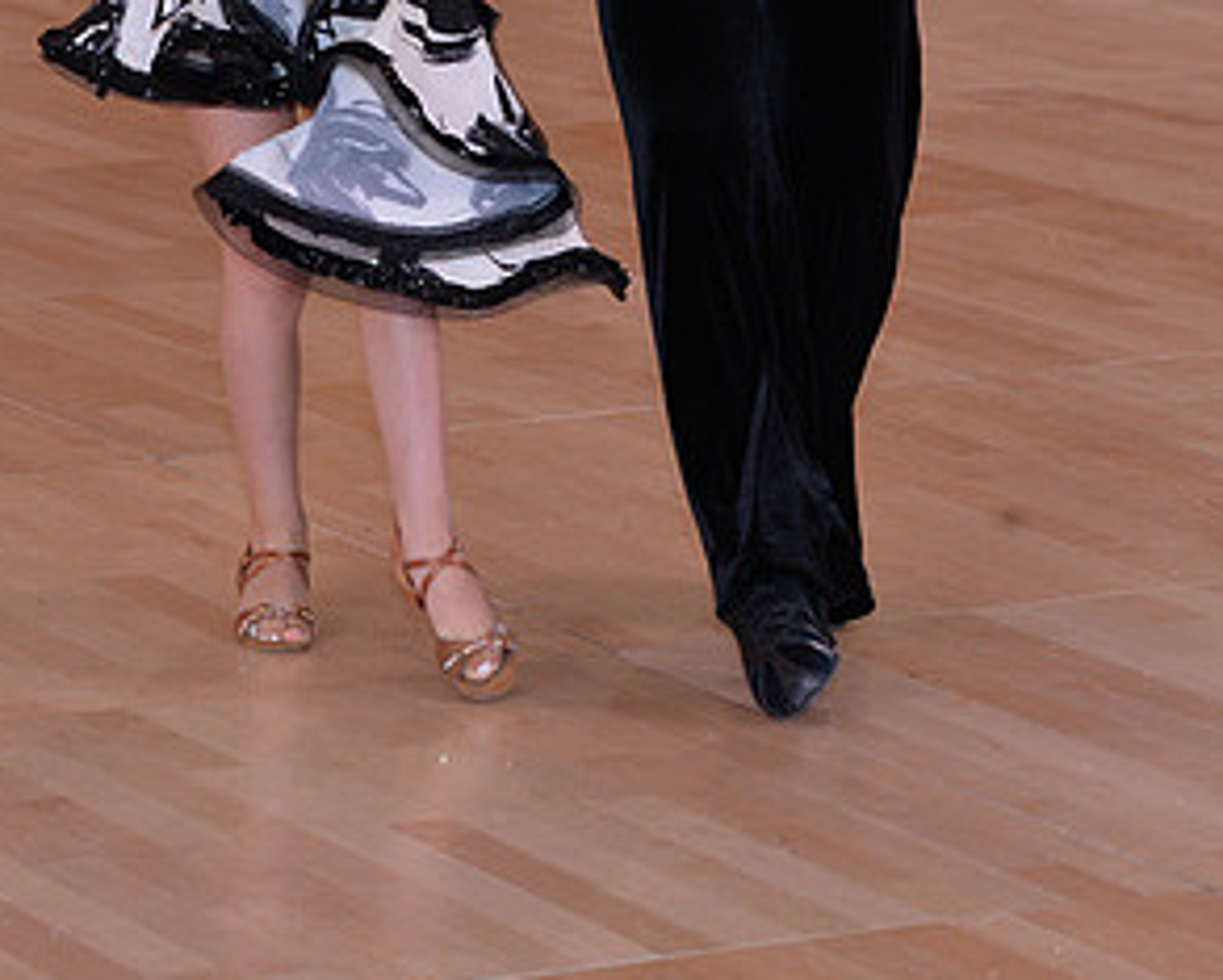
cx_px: 509
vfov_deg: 7.1
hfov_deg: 8.9
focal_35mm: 216
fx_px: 7824
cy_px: -201
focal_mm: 116
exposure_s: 1/250
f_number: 6.3
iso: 2000
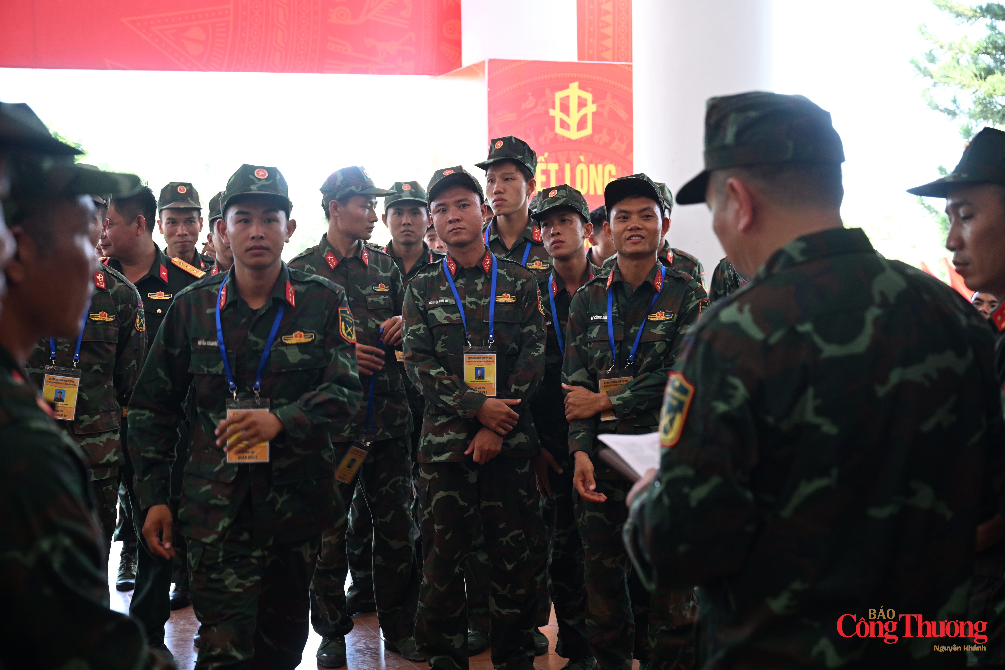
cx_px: 502
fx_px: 1535
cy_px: 335
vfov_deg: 24.6
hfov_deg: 36.2
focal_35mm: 55
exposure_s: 1/125
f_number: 4.5
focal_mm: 55
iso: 800
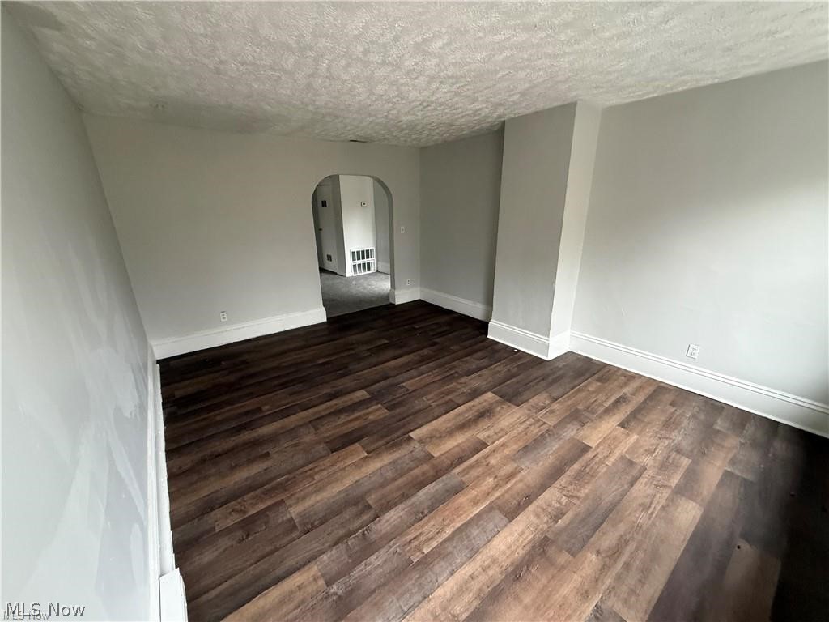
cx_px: 414
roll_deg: +0.8
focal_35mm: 14
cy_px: 311
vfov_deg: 85.7
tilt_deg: -18.5
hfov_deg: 102.1
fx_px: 335
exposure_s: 1/60
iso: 500
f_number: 2.2
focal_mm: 2.22
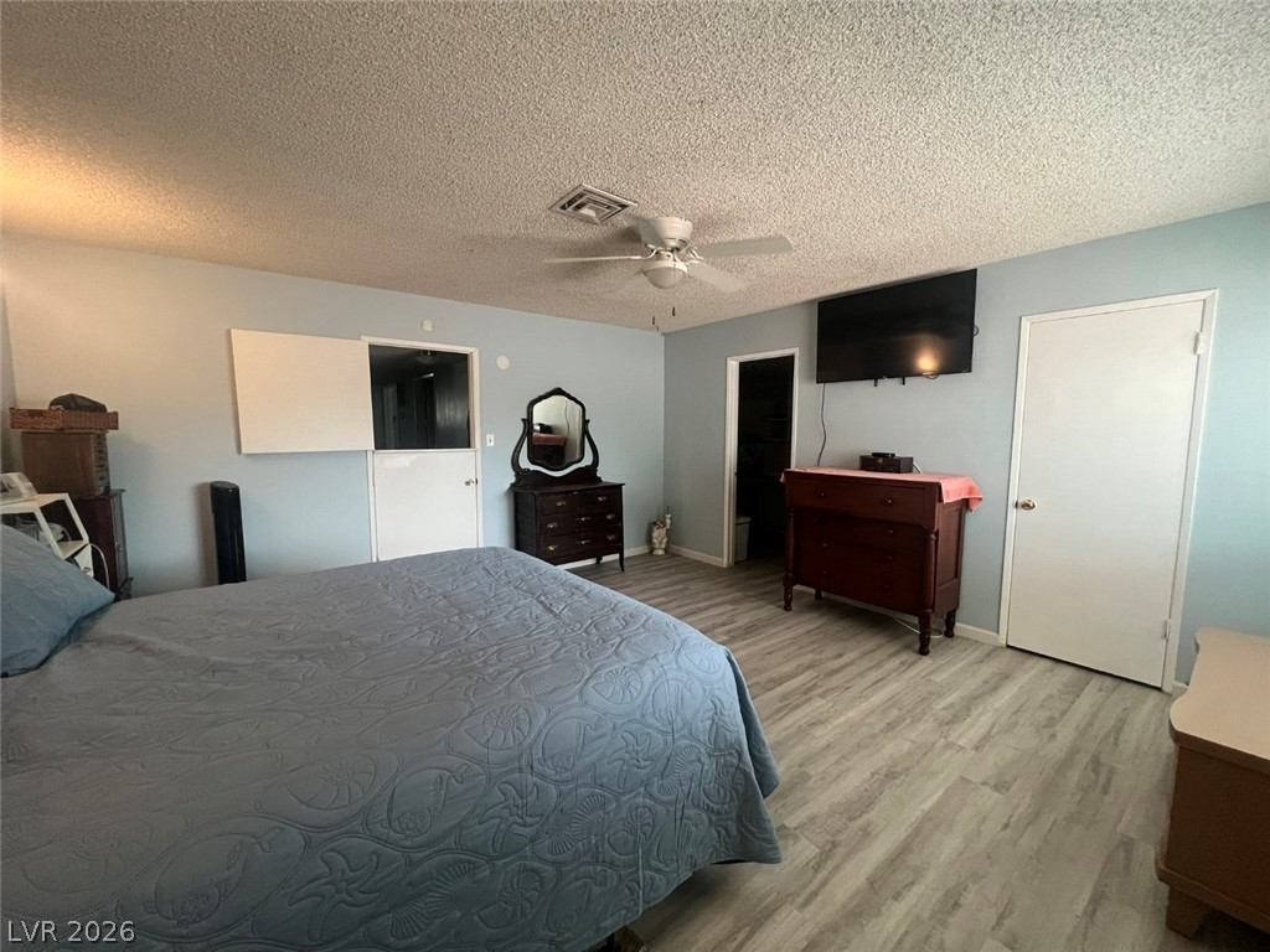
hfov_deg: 106.2
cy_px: 476
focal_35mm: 13
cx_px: 635
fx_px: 477
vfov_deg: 89.9
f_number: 1.8
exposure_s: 1/60
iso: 400
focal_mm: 1.57
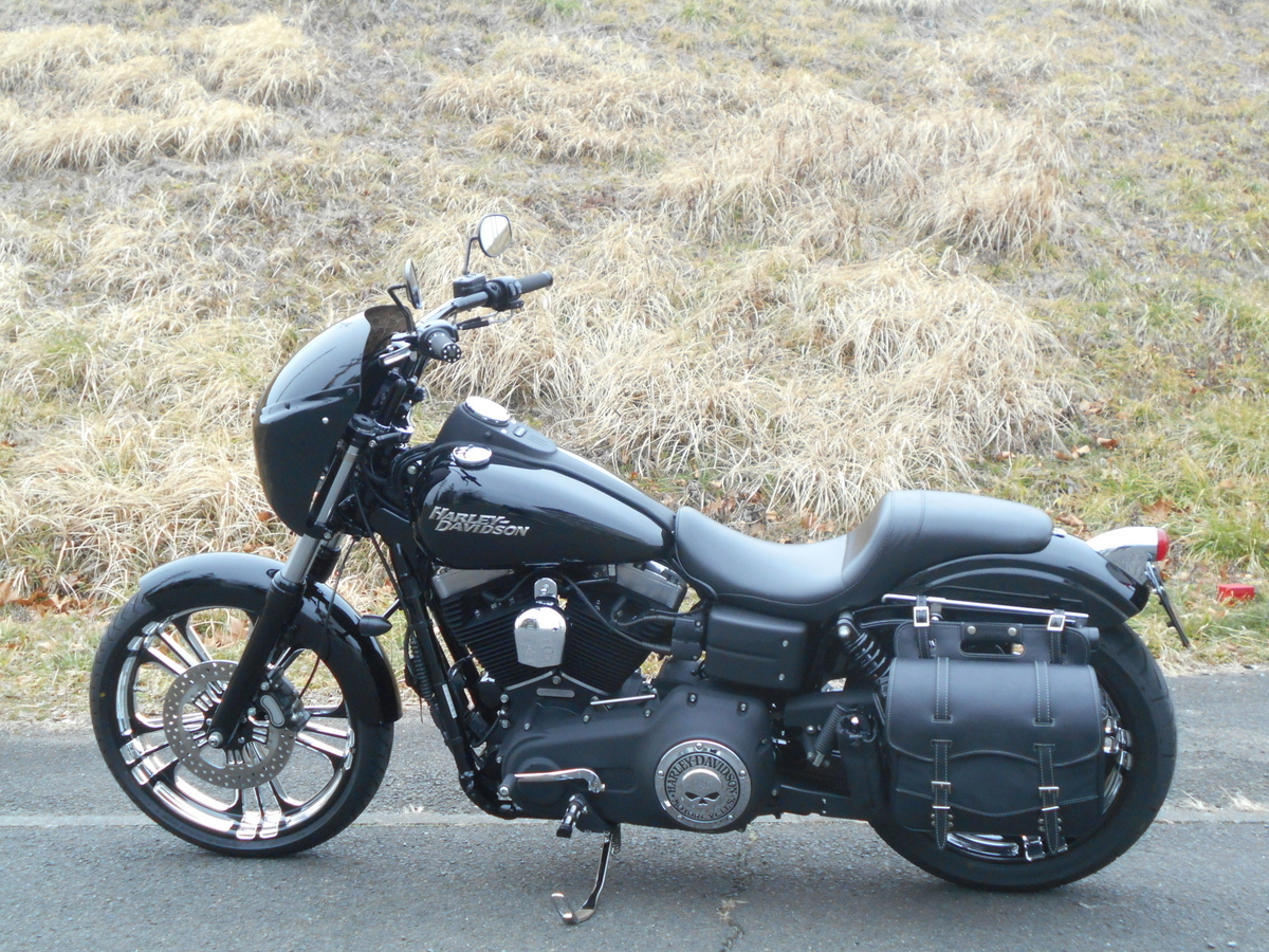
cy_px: 476
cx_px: 634
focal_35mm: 44
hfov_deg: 42.9
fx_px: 1613
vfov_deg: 32.9
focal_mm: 7.7
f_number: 4.2
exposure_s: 1/250
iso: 220
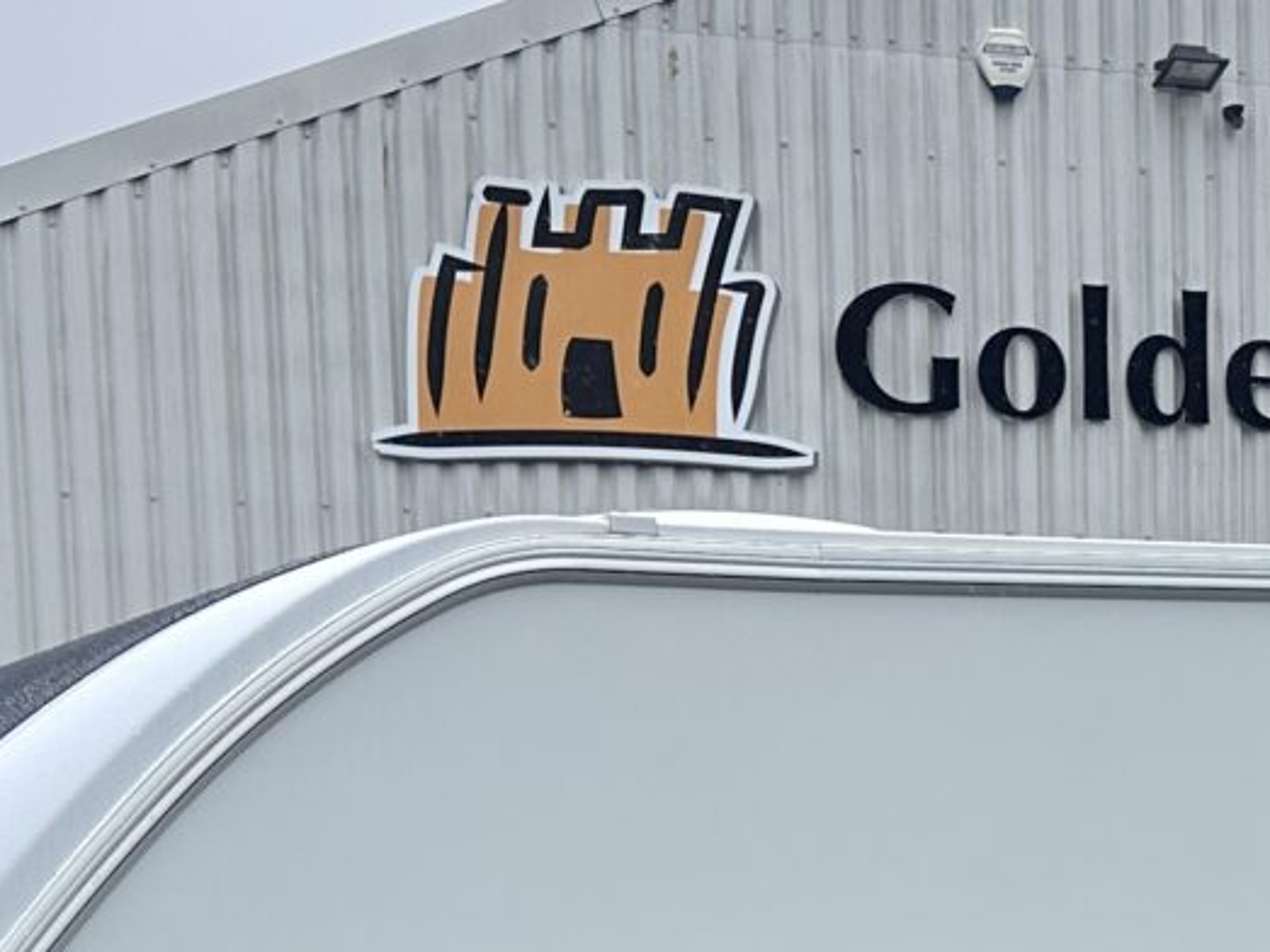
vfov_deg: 15.1
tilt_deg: -3.7
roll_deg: +1.4
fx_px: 3448
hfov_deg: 20.5
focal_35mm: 94
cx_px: 1141
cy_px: 1205
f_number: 1.78
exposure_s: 1/1613
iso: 80
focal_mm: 6.86
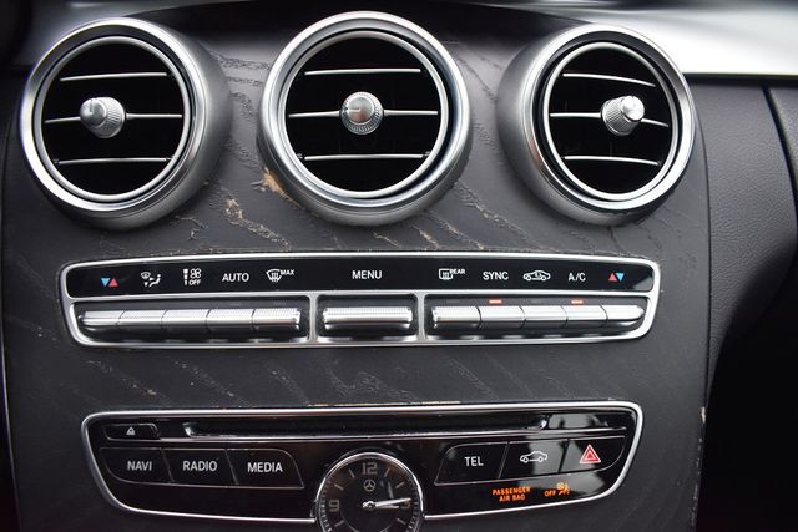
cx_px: 399
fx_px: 599
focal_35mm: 27
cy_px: 266
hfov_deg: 67.4
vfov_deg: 48.0
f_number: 3.5
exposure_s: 1/250
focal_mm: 18
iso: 720
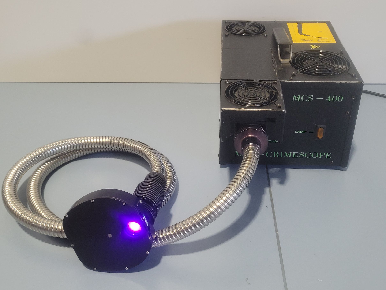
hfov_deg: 67.3
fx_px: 290
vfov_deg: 53.1
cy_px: 145
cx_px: 193
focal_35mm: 26
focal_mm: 5.4
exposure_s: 1/50
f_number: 1.8
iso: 200
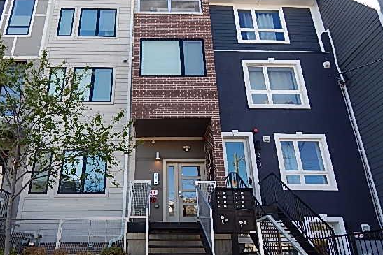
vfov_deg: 46.4
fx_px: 298
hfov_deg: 65.2
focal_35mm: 28
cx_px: 166
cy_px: 136
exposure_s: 1/400
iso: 125
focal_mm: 4
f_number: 3
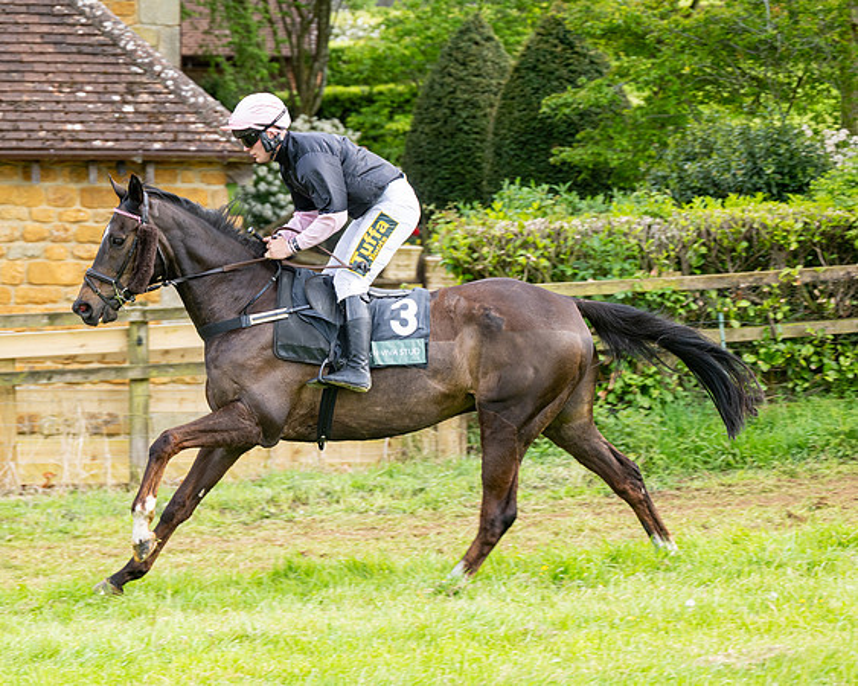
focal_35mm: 123
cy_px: 350
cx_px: 410
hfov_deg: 15.6
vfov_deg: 12.5
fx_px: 3131
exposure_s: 1/800
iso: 400
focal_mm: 98
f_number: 4
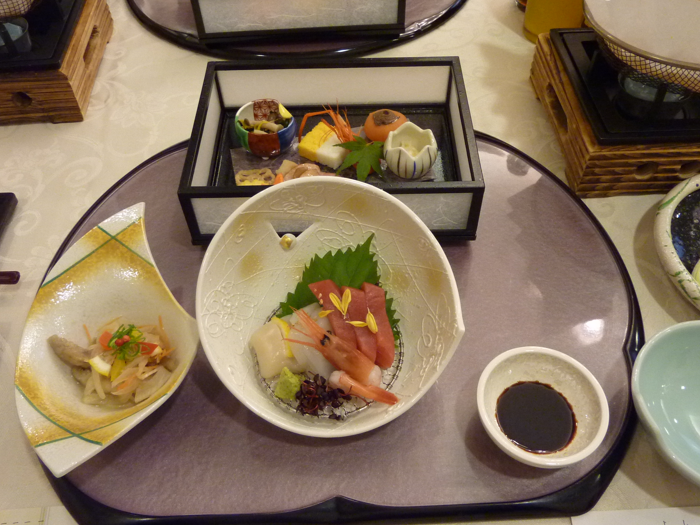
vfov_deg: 46.8
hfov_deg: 60.0
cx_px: 346
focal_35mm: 30
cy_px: 251
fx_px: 607
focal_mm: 4.1
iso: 320
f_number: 3.3
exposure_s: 1/30
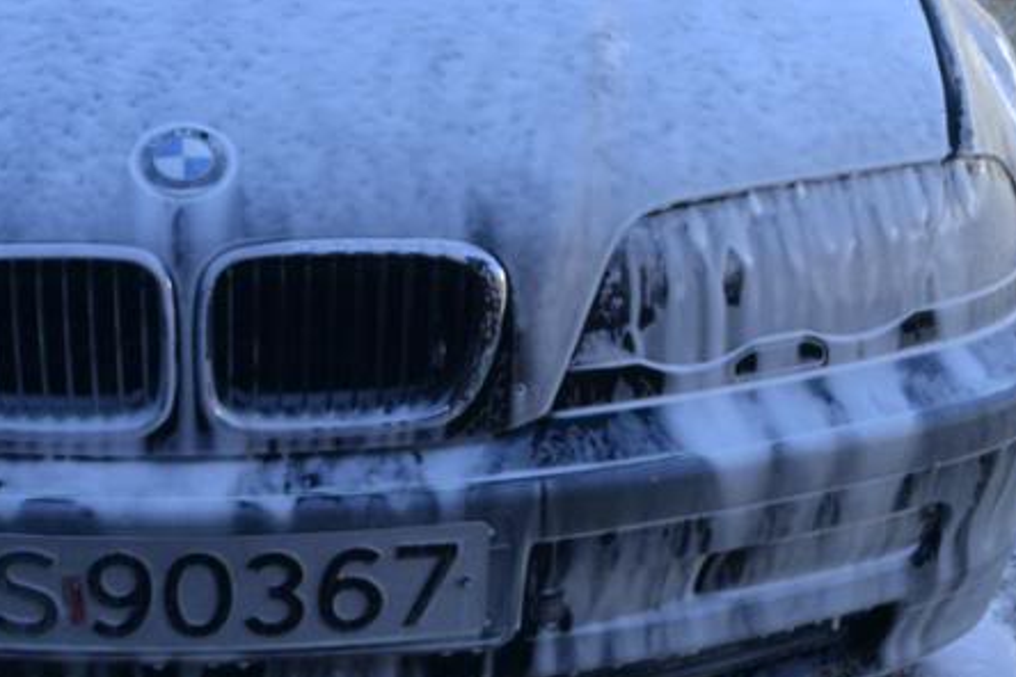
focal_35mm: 90
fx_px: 2540
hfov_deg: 22.3
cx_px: 172
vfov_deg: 15.0
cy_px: 83
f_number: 6.3
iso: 100
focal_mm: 26
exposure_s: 1/160
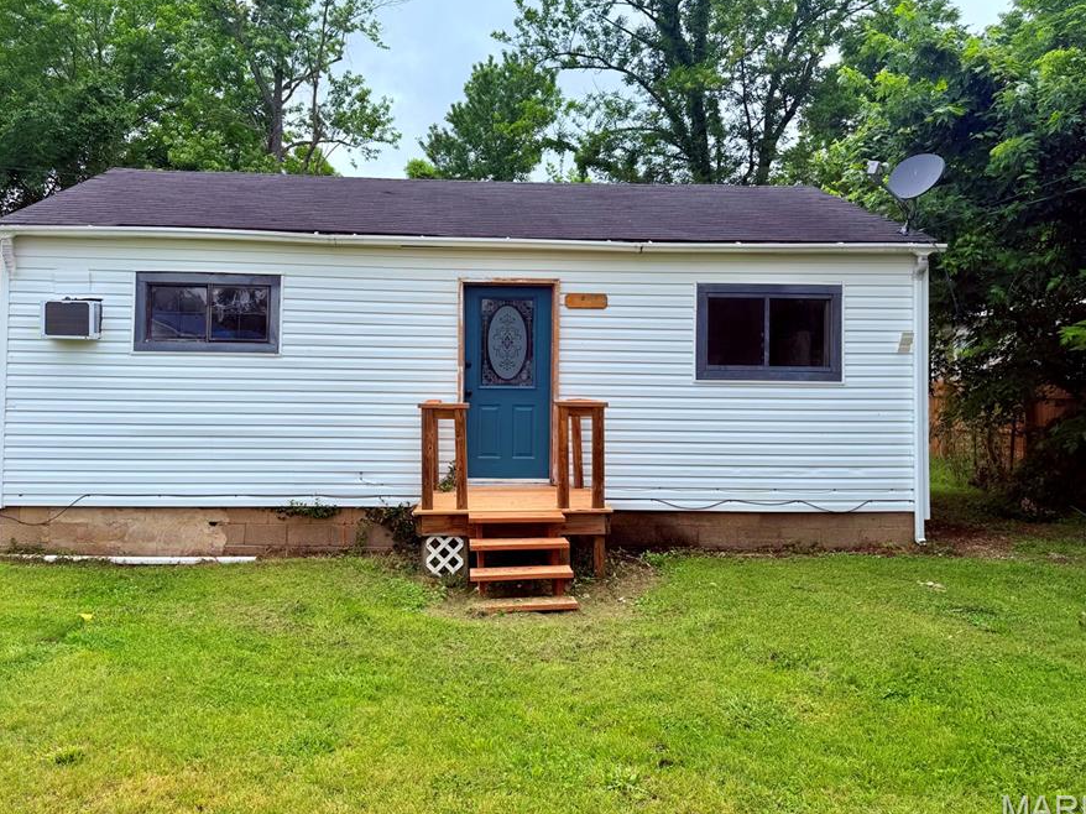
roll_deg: -0.1
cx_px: 492
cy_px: 360
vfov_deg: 49.6
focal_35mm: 28
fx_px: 878
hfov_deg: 63.3
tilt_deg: +1.3
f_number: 1.78
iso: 80
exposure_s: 1/1271
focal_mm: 6.76
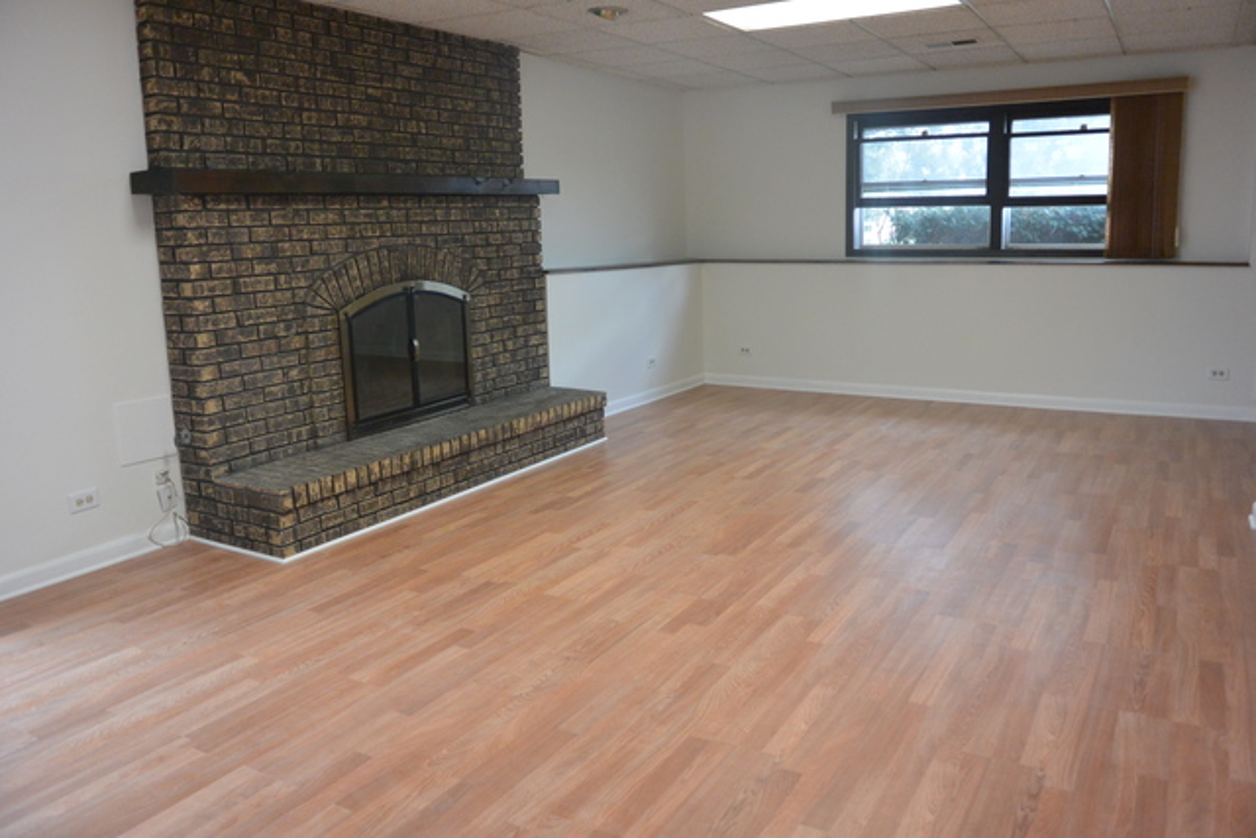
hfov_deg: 67.4
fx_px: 942
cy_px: 419
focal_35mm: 27
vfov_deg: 48.0
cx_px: 628
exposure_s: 1/60
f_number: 3.5
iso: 500
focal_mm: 10
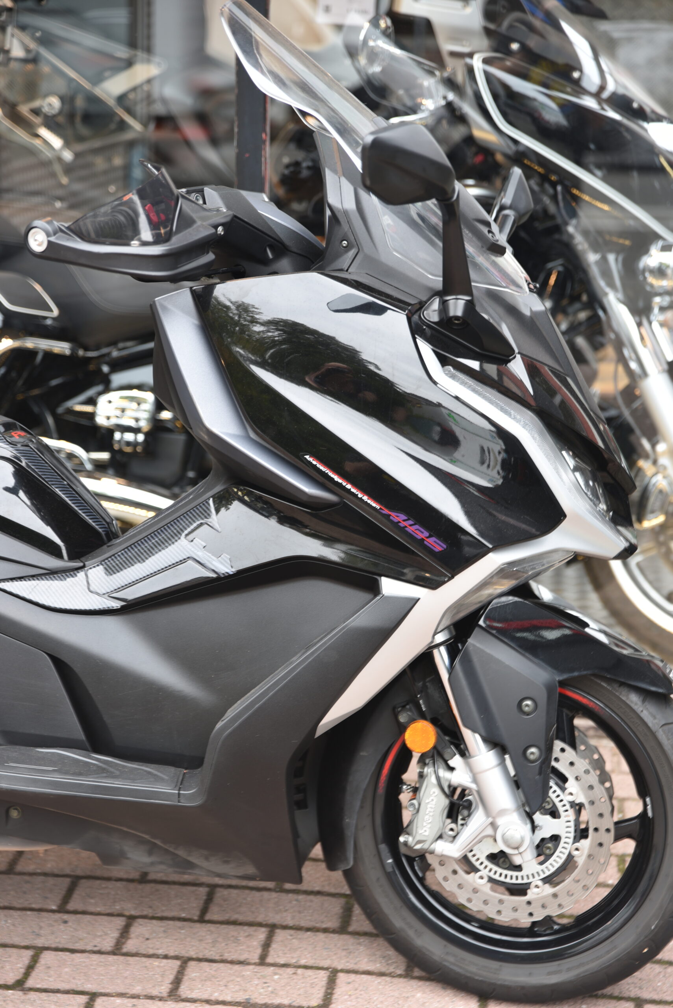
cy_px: 504
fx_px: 1961
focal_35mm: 70
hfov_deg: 19.5
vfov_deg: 28.8
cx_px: 336
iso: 100
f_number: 2.8
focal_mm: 70
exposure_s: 1/20
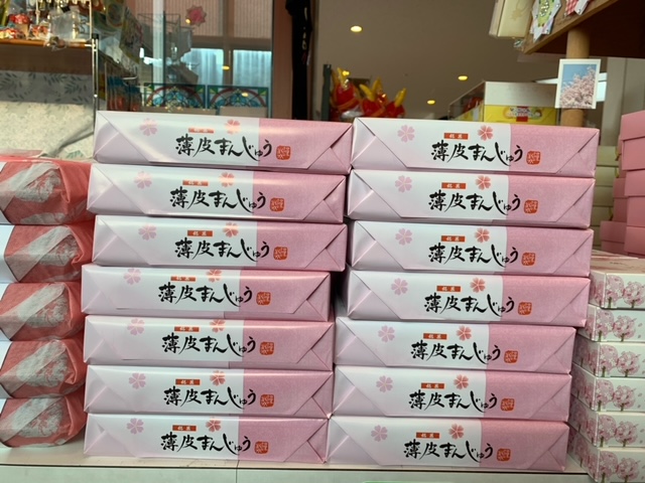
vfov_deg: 53.1
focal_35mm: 26
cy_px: 242
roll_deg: -1.7
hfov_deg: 67.3
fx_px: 484
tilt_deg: -5.8
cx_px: 322
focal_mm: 4.25
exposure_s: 1/120
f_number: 1.8
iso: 40
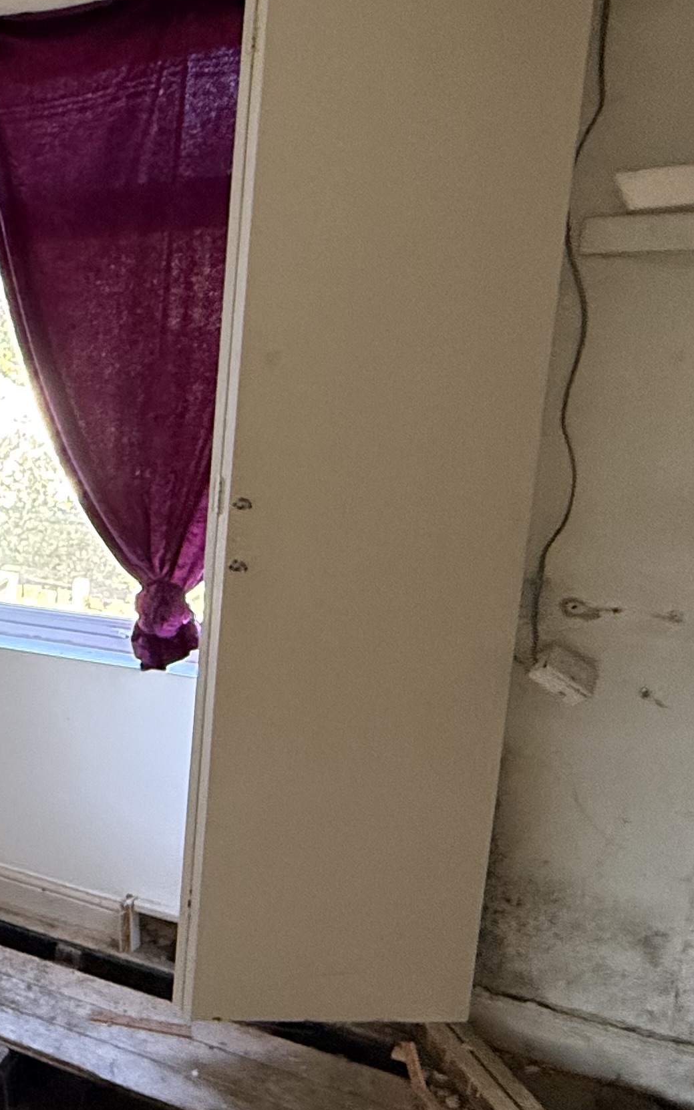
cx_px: -444
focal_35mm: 36
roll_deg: +0.1
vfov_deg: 53.9
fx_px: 1089
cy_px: 508
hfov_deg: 24.1
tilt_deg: -8.3
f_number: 2.2
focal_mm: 2.22
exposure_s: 1/60
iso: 500
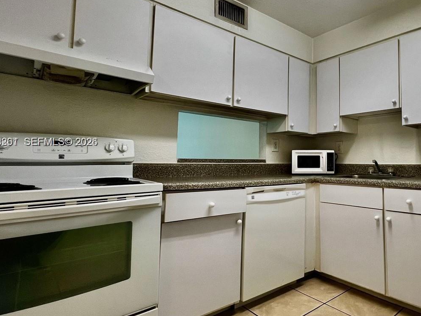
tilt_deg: +3.9
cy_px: 142
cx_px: 305
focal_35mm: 21
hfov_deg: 74.4
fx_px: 255
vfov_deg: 63.3
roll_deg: +0.4
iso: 160
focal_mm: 1.57
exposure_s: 1/120
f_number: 1.8
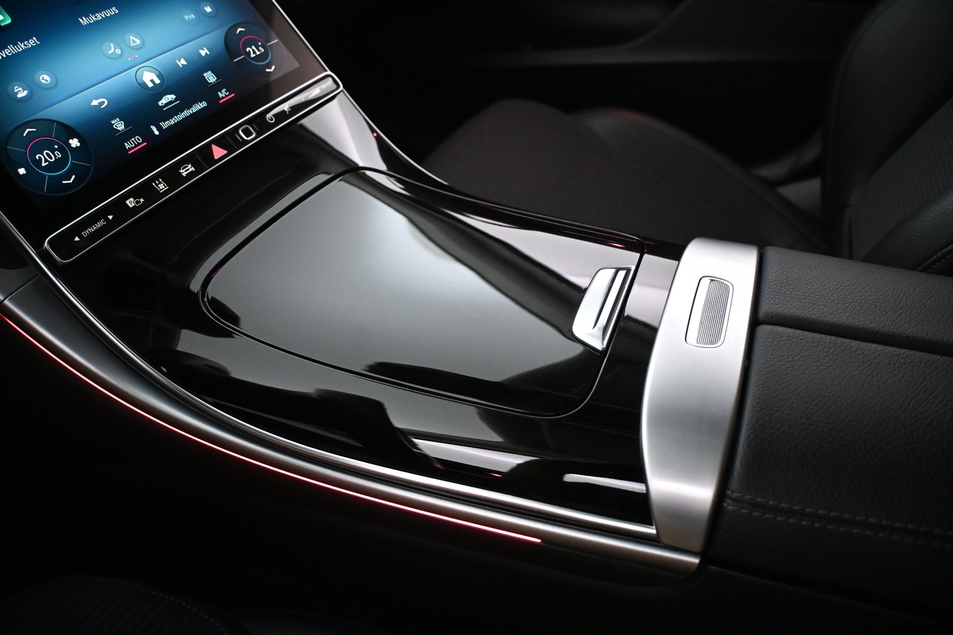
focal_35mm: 46
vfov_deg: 29.4
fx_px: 1211
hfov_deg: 43.0
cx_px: 476
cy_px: 318
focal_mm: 30.5
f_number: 4.8
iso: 4000
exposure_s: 1/60
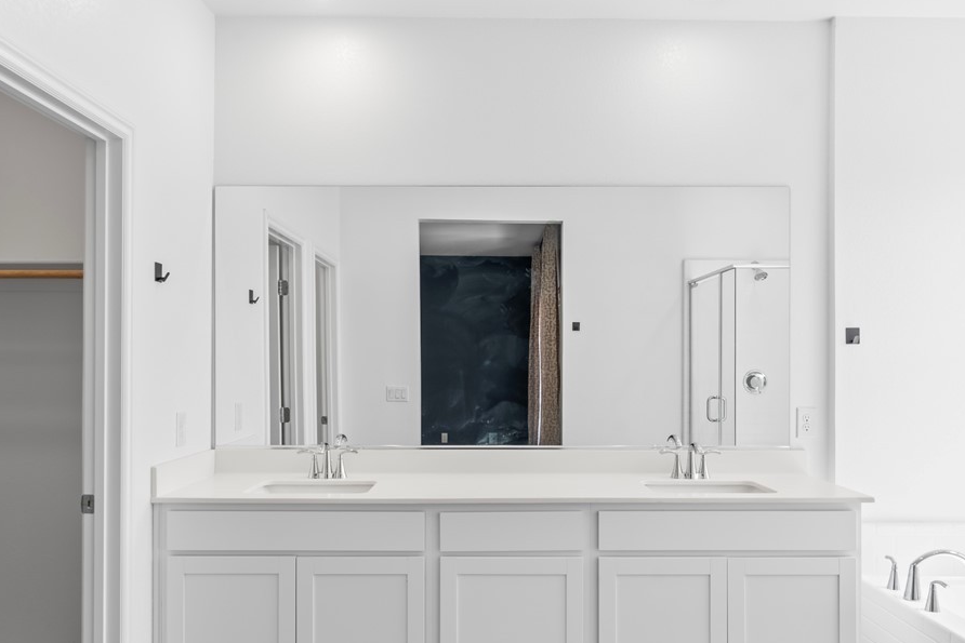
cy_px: 366
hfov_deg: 65.5
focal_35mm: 28
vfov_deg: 46.3
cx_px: 490
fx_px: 751
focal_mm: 23
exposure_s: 1/15
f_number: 8
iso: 400
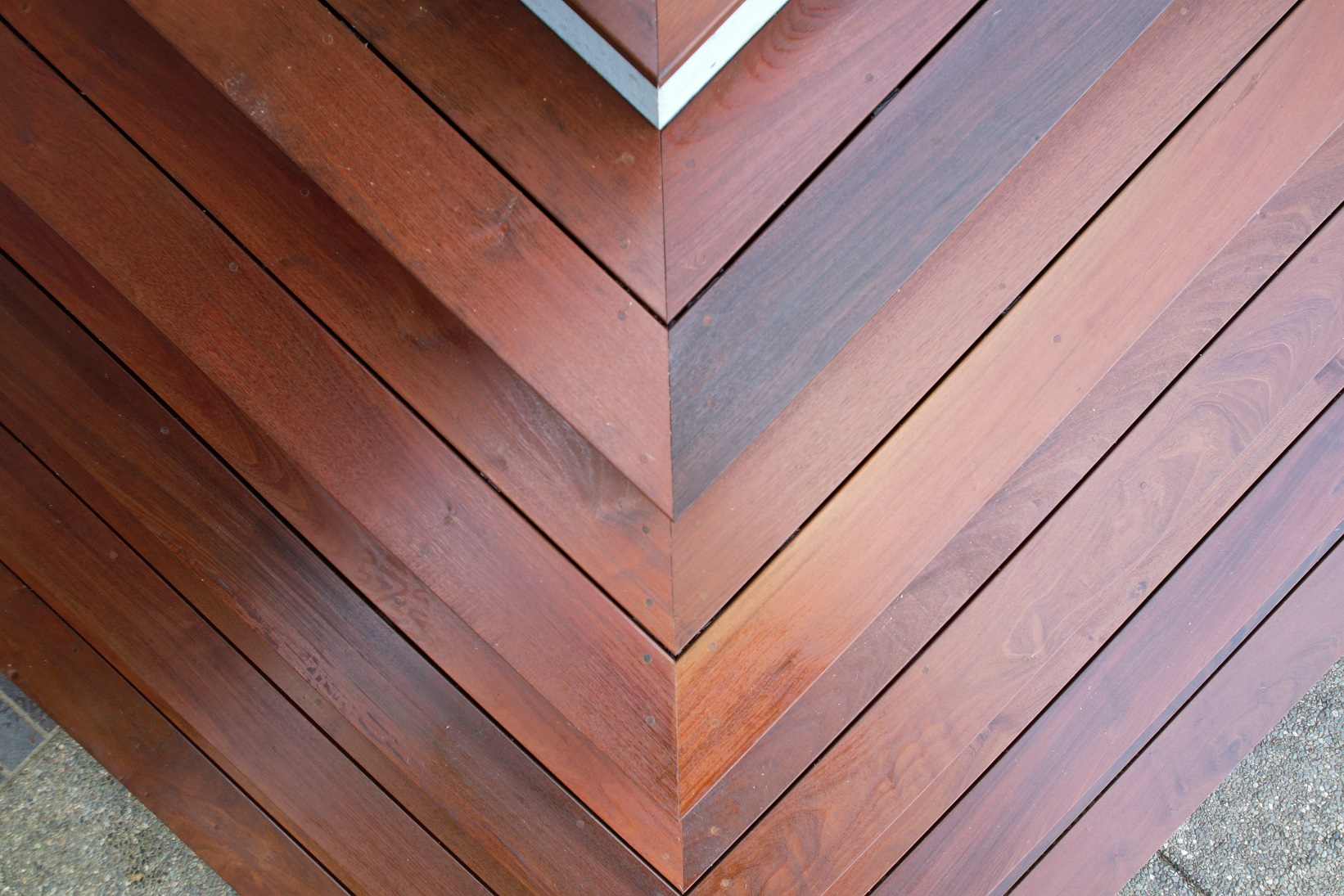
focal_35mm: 22
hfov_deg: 78.6
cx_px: 672
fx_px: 821
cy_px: 448
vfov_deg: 57.2
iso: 100
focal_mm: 8.38
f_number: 2.8
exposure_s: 1/120
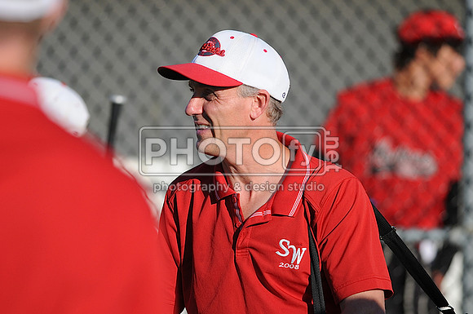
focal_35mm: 450
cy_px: 157
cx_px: 236
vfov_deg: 3.0
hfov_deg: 4.6
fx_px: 5904
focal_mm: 300
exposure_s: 1/2000
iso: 200
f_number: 4
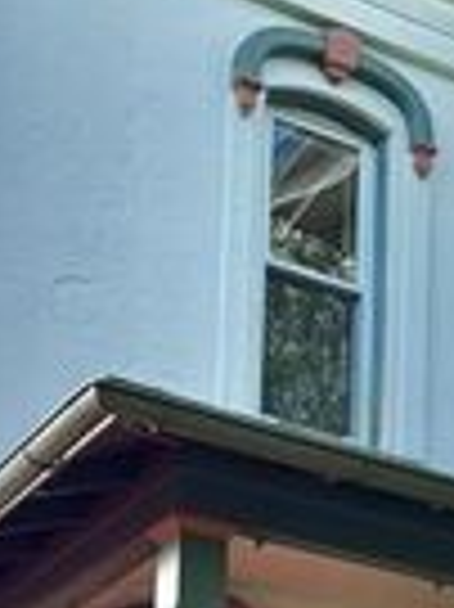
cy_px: 673
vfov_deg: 16.1
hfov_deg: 12.0
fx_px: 2084
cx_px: 602
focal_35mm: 119
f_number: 1.78
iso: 80
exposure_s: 1/1151
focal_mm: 6.76
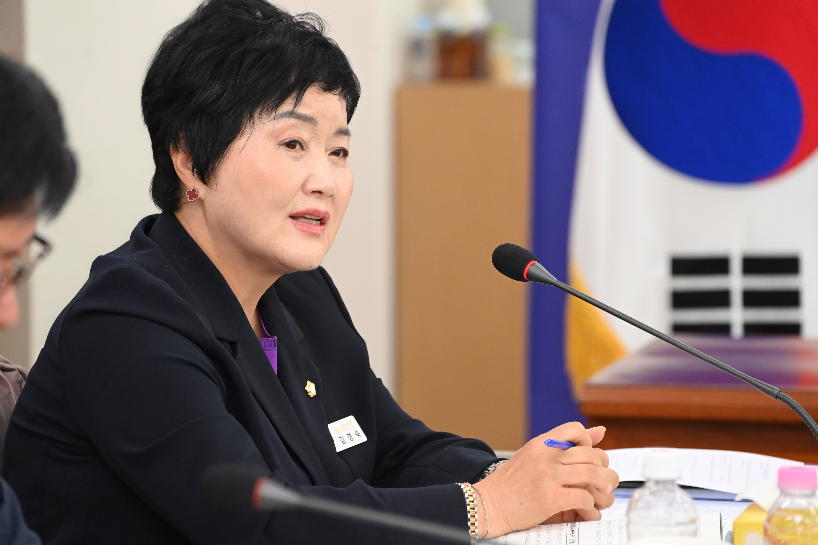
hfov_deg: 8.2
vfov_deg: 5.5
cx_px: 409
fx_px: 5680
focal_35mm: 250
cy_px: 272
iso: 3200
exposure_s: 1/250
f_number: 6.3
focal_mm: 250
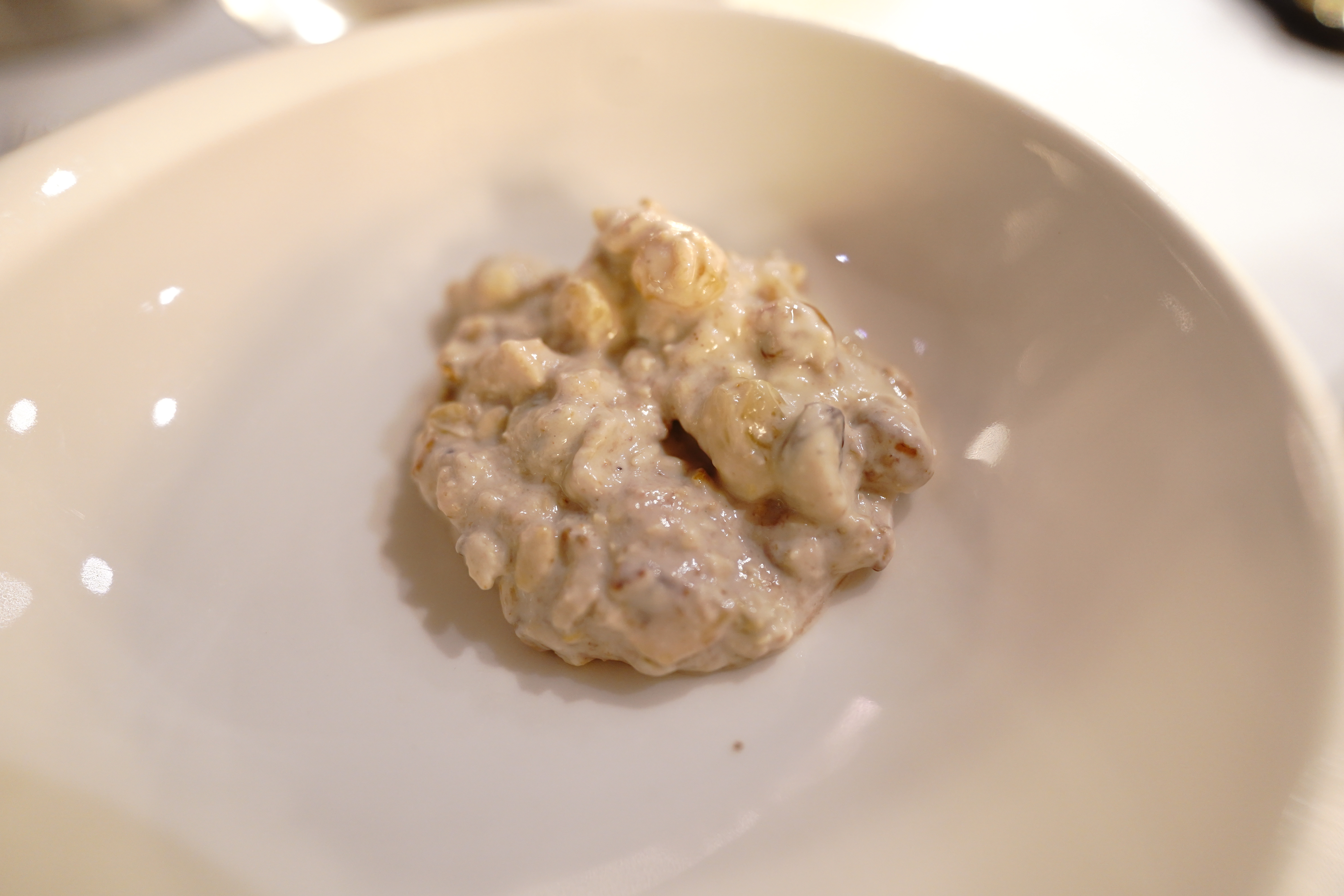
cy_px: 448
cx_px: 672
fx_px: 747
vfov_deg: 61.9
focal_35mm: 20
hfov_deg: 84.0
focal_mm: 20
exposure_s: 1/30
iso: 1600
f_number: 1.8
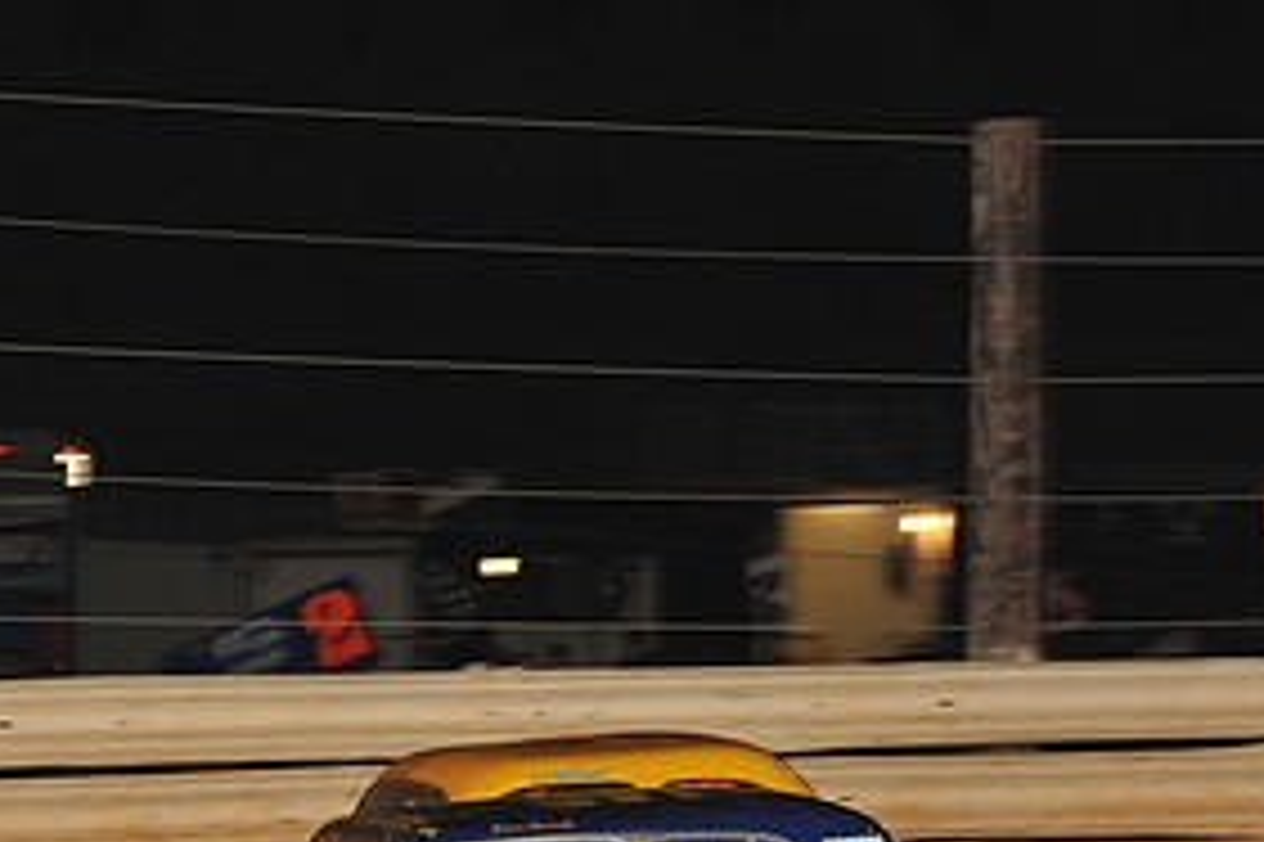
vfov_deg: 5.3
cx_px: 567
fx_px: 9053
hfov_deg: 8.0
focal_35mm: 258
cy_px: 865
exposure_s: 1/320
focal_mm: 125
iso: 1000
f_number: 6.3
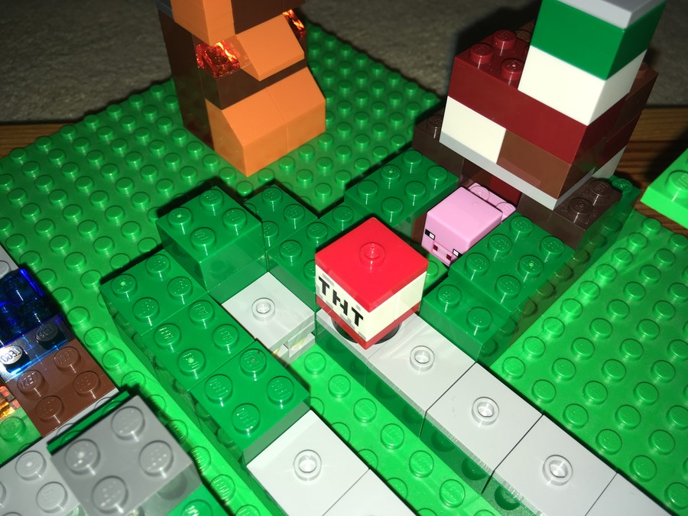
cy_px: 258
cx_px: 344
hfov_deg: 61.7
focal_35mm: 29
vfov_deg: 48.2
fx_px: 576
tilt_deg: -50.8
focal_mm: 4.15
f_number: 2.2
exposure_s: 1/120
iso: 25
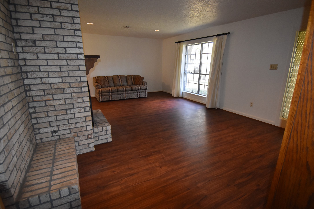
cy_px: 104
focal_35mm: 18
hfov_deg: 90.0
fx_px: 157
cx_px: 157
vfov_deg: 67.4
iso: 1600
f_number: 4.8
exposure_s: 1/100
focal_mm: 12
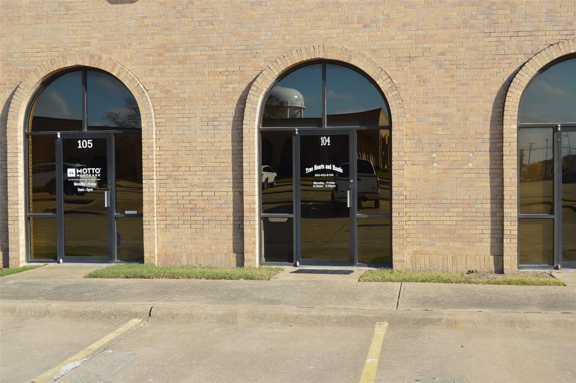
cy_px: 192
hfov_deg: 38.9
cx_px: 288
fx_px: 815
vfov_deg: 26.4
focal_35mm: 51
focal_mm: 34
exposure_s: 1/250
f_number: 8
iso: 100
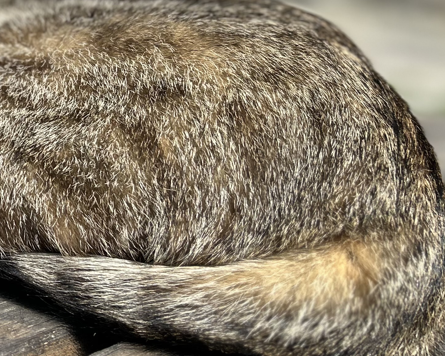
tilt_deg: -7.3
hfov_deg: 23.8
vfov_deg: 21.2
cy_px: 49
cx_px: -124
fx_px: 935
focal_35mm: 71
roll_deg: -5.0
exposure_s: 1/3460
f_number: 1.5
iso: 50
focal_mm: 5.7
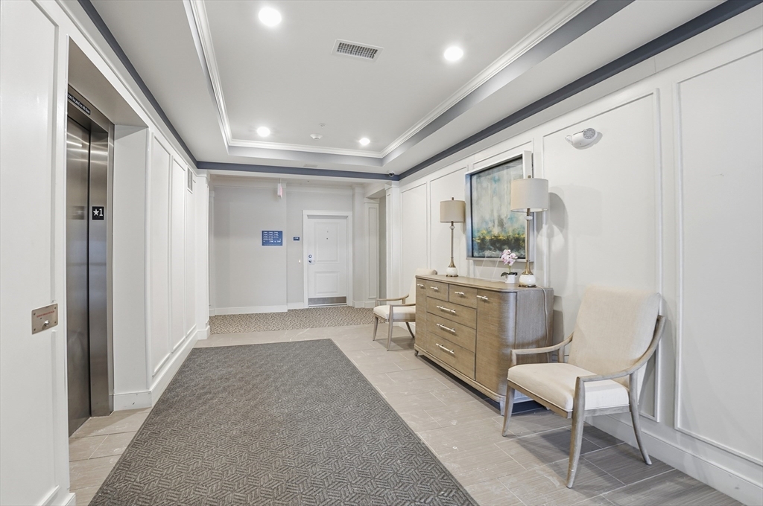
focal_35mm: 16
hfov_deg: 96.8
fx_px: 339
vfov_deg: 73.6
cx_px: 382
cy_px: 253
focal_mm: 16
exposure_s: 1/60
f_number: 8
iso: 1600
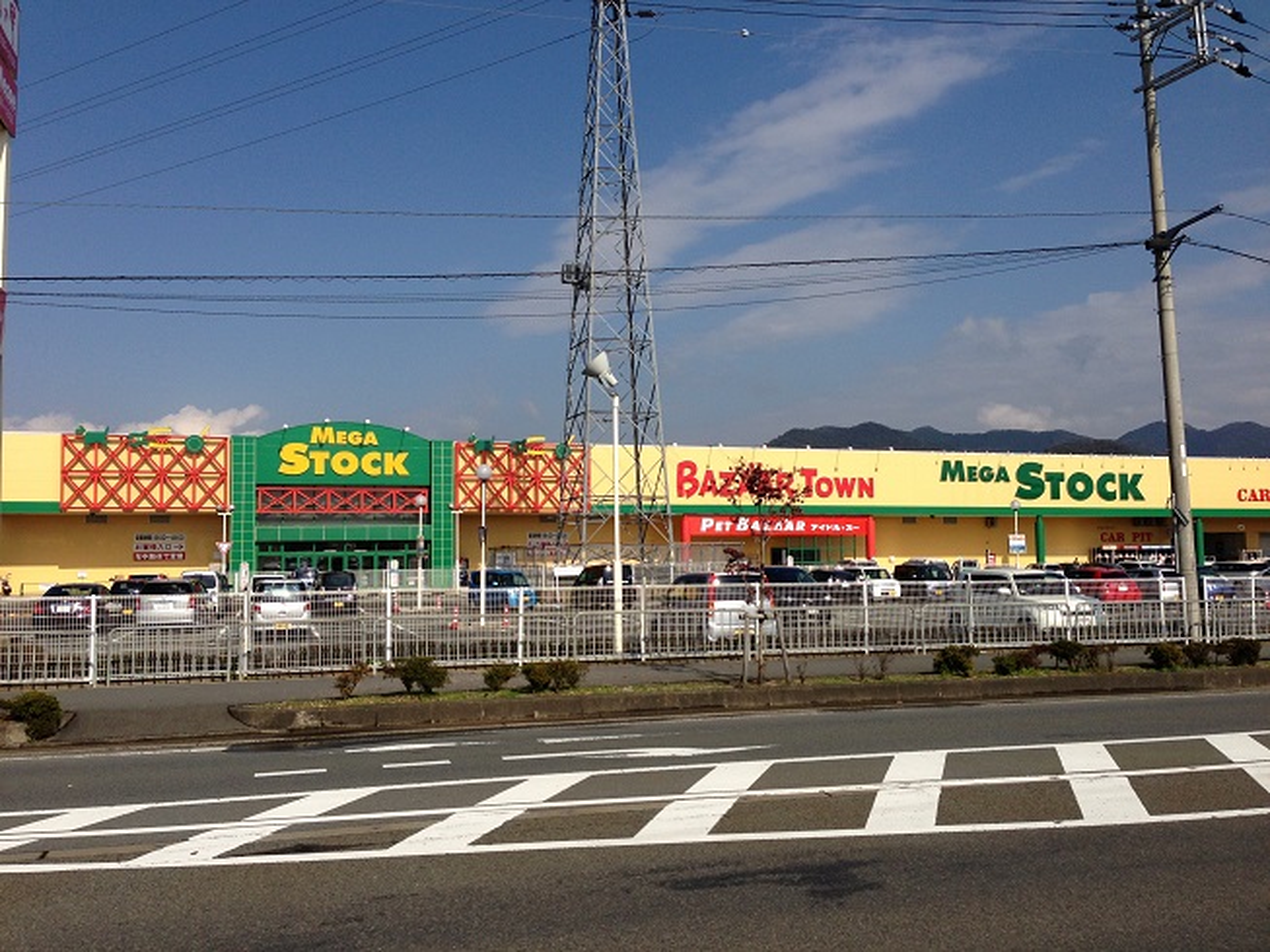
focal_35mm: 33
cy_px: 476
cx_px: 635
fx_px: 1211
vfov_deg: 43.0
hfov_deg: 55.3
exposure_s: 1/3012
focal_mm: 4.13
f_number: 2.4
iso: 50
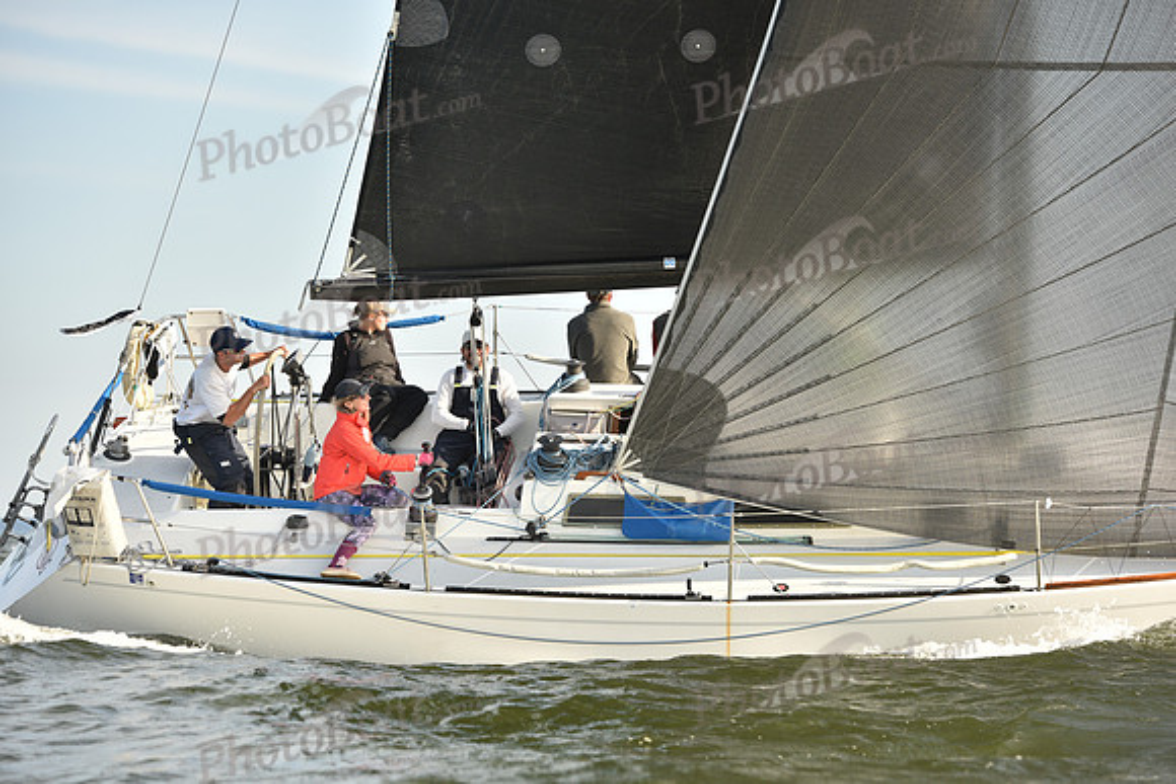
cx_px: 588
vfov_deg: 10.6
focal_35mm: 130
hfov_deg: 15.8
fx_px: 4247
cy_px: 392
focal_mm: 130
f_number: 5
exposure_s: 1/800
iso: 250
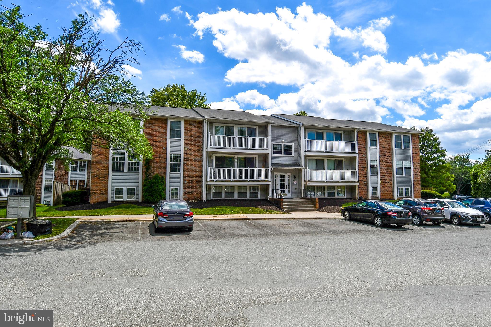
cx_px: 246
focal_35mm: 18
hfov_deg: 90.0
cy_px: 164
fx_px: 245
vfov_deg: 67.4
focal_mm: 12
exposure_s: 1/400
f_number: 10
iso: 100
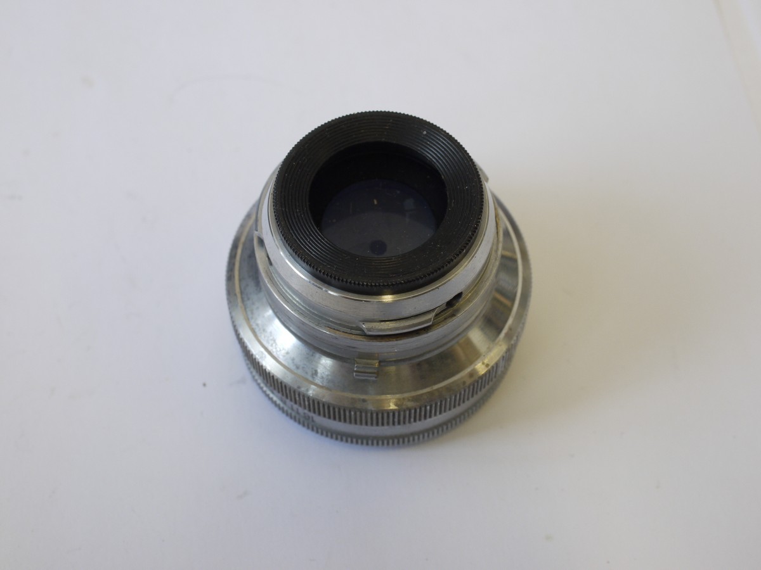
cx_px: 380
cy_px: 285
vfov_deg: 24.4
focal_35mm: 60
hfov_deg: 32.2
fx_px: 1319
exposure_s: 1/30
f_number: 8
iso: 400
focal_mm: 30
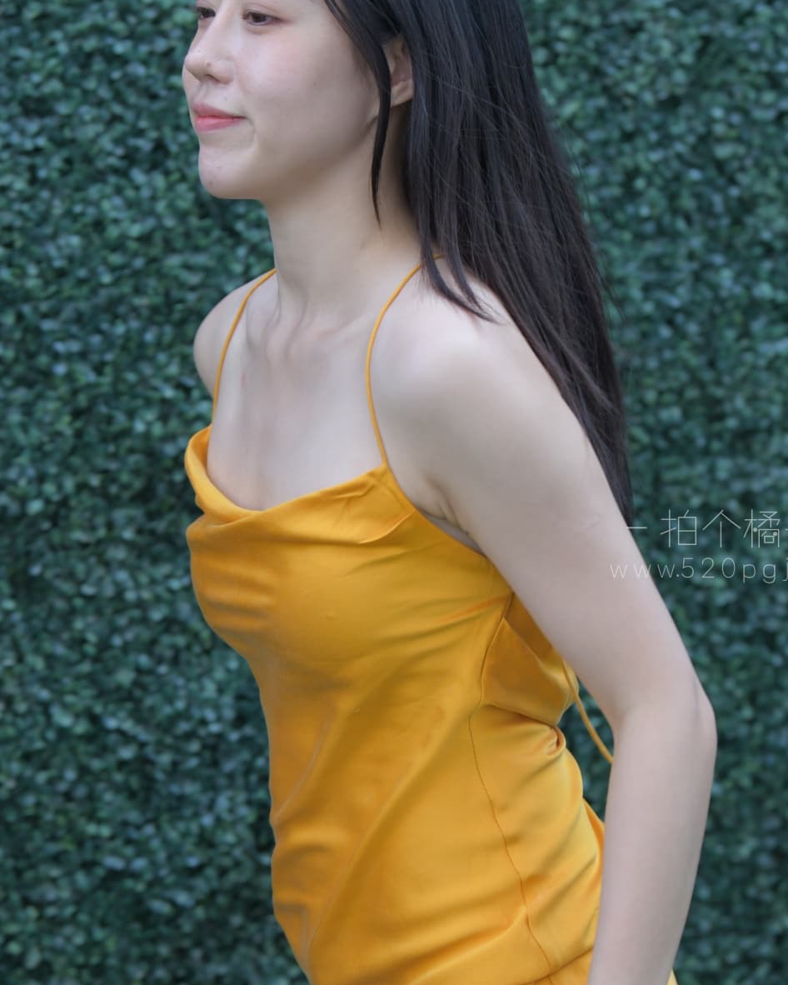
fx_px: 2914
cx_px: 426
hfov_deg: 15.4
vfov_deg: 19.2
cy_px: 504
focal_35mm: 100
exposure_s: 1/320
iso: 500
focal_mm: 70
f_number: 3.5
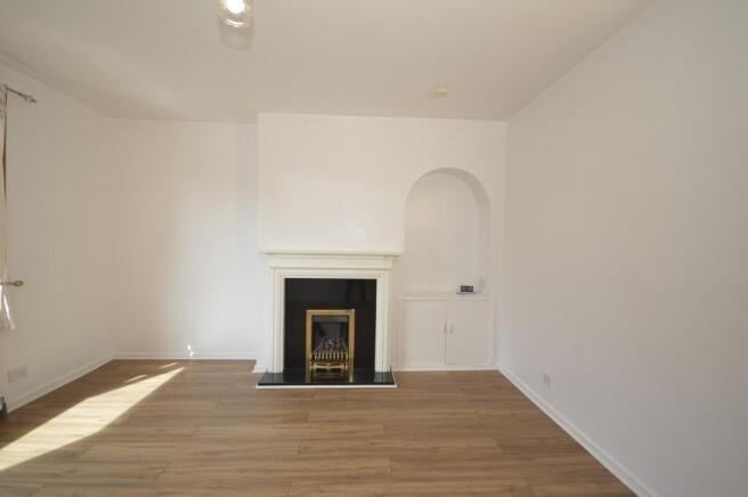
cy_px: 248
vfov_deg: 77.2
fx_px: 311
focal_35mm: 15
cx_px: 374
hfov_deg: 100.4
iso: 100
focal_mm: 10
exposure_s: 1/80
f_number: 4.5
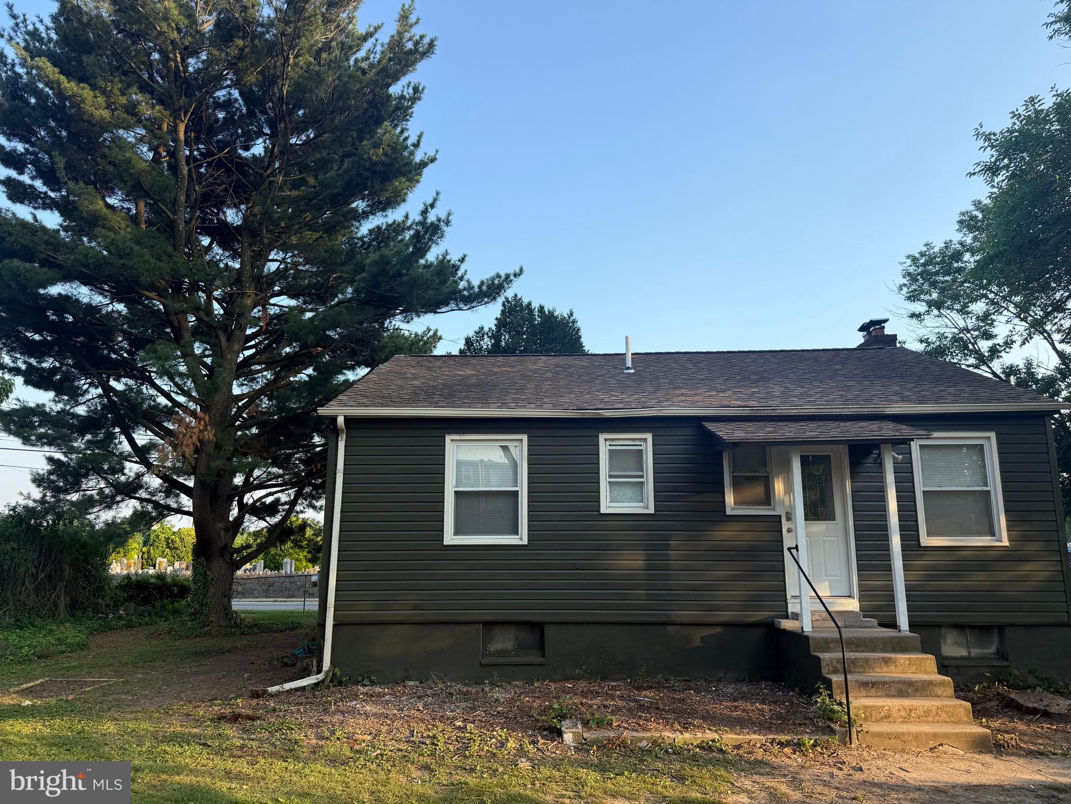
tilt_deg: +10.1
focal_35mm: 24
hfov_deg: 71.6
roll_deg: -0.6
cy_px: 402
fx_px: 743
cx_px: 536
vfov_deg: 56.8
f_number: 1.78
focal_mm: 6.76
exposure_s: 1/1230
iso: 80
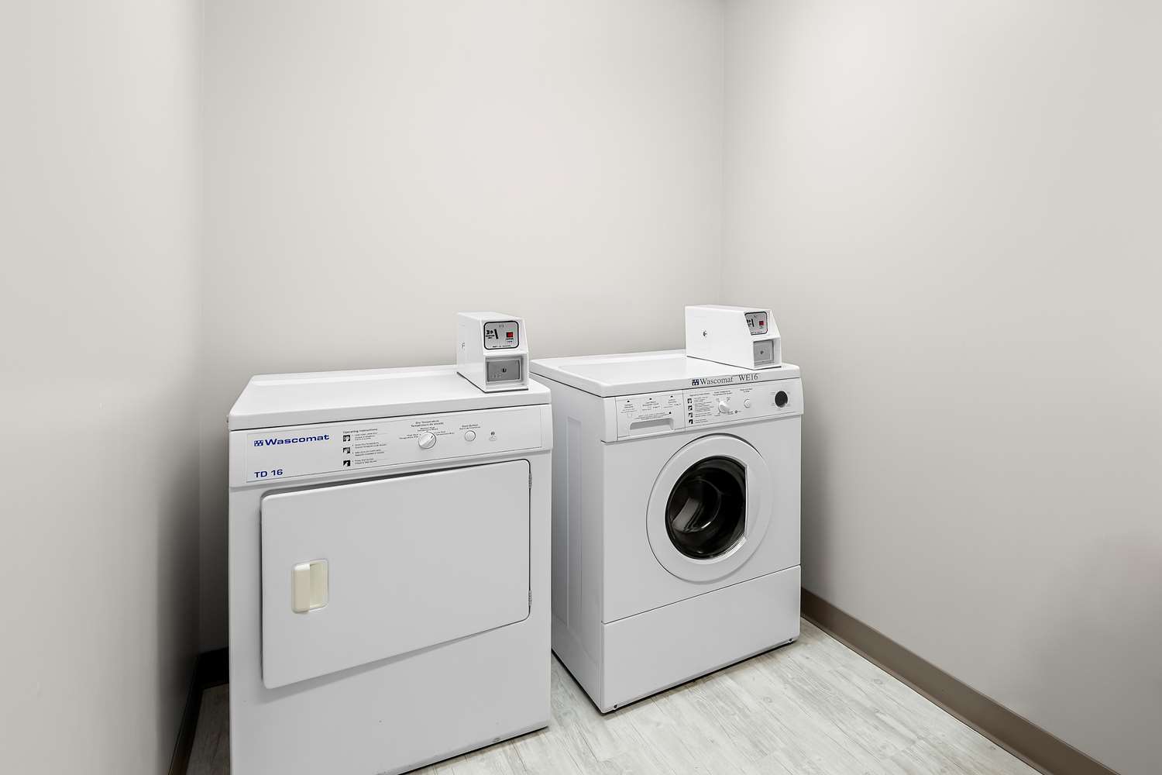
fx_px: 452
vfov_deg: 81.2
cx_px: 581
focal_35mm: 14
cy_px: 388
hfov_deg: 104.3
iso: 200
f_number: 8
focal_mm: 14
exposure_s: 1/2.5
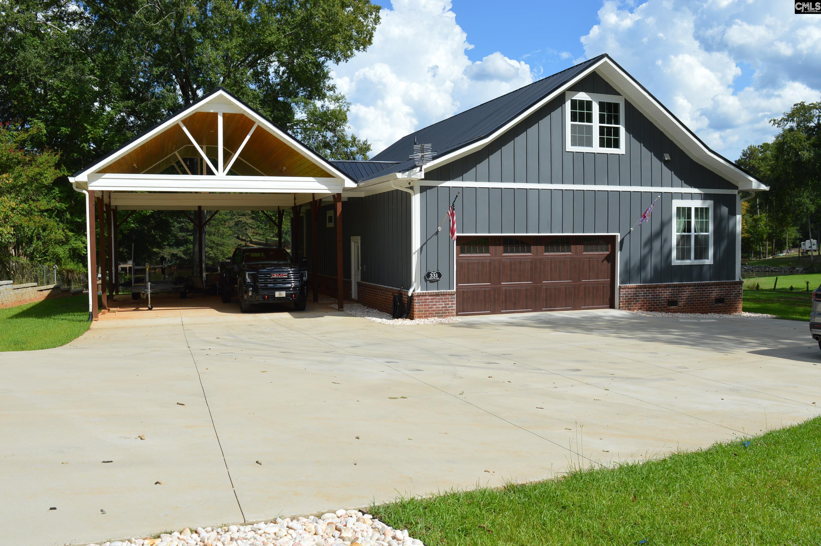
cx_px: 410
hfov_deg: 62.0
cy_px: 273
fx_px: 684
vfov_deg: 43.5
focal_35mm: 30
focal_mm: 20
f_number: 9
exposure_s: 1/320
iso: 100
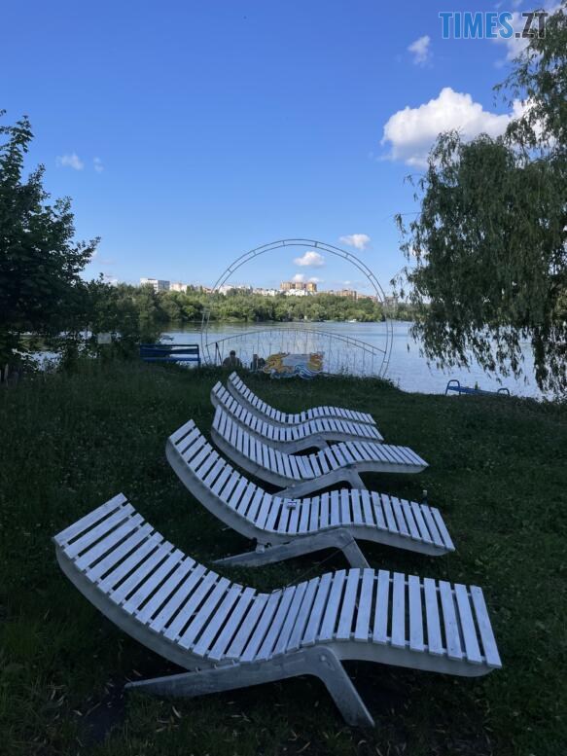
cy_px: 378
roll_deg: -0.2
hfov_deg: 53.1
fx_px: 568
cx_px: 284
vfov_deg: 67.3
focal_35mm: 26
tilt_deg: -3.4
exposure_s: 1/6135
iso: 50
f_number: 1.6
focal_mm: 4.2
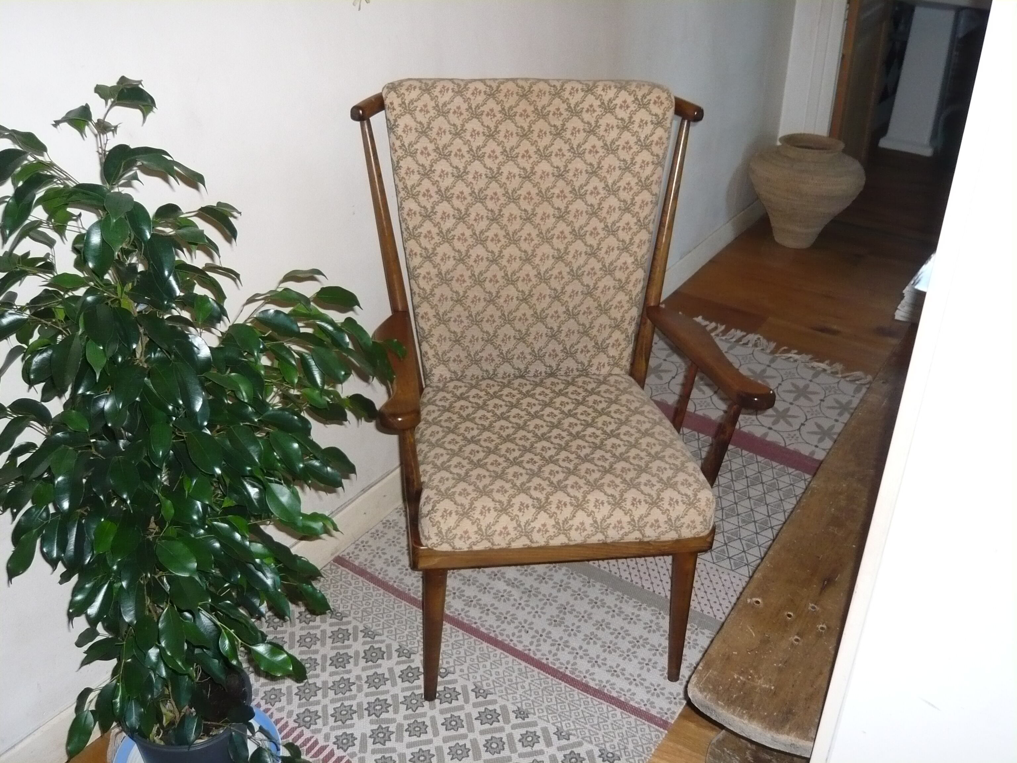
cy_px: 382
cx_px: 508
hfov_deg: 54.0
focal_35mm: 34
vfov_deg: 41.8
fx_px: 999
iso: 250
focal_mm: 5.5
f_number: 3.1
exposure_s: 1/30
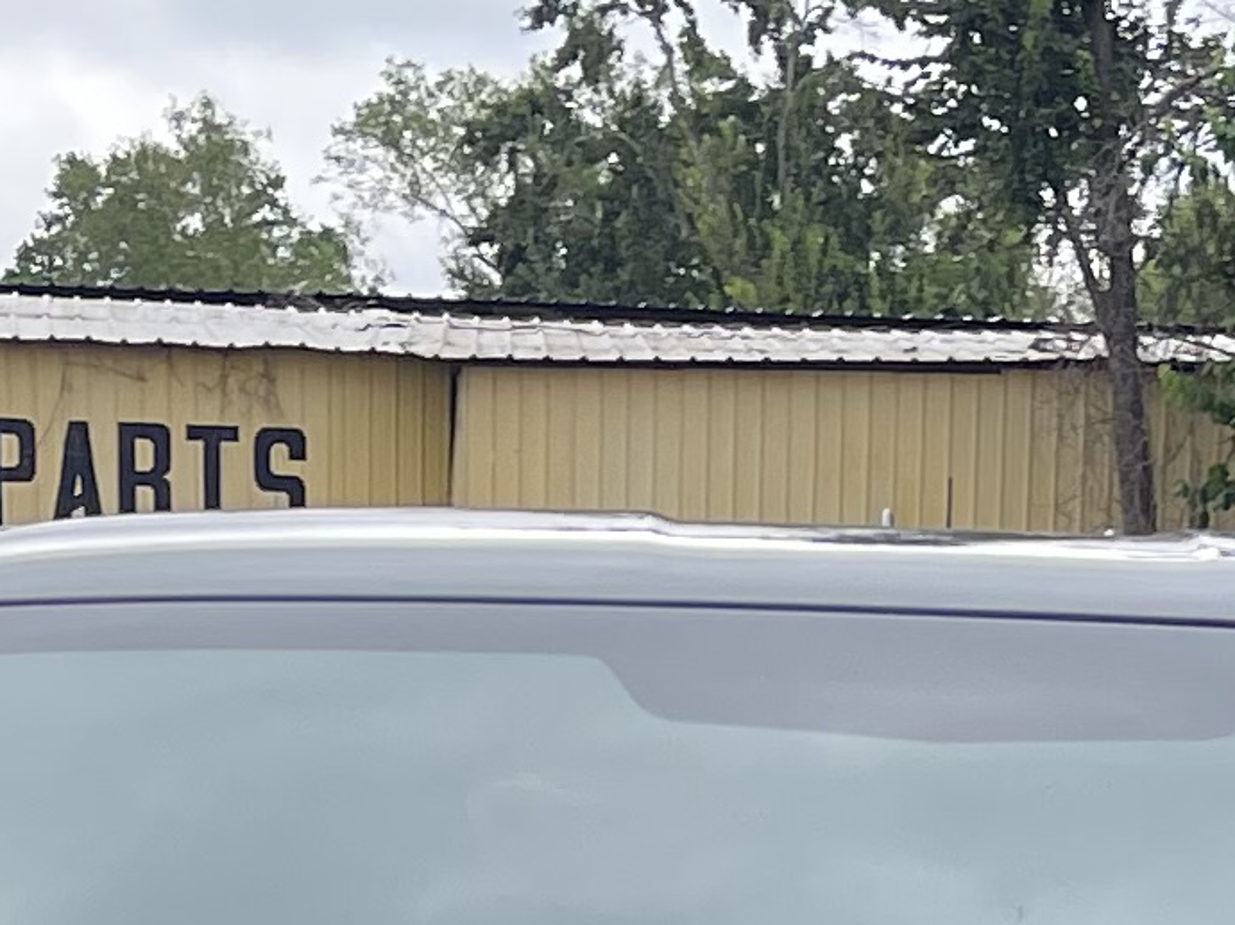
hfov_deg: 13.0
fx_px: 5421
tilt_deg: -18.9
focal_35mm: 152
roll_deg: -2.4
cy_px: 2555
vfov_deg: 8.5
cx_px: 741
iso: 50
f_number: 1.6
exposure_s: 1/938
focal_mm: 5.1
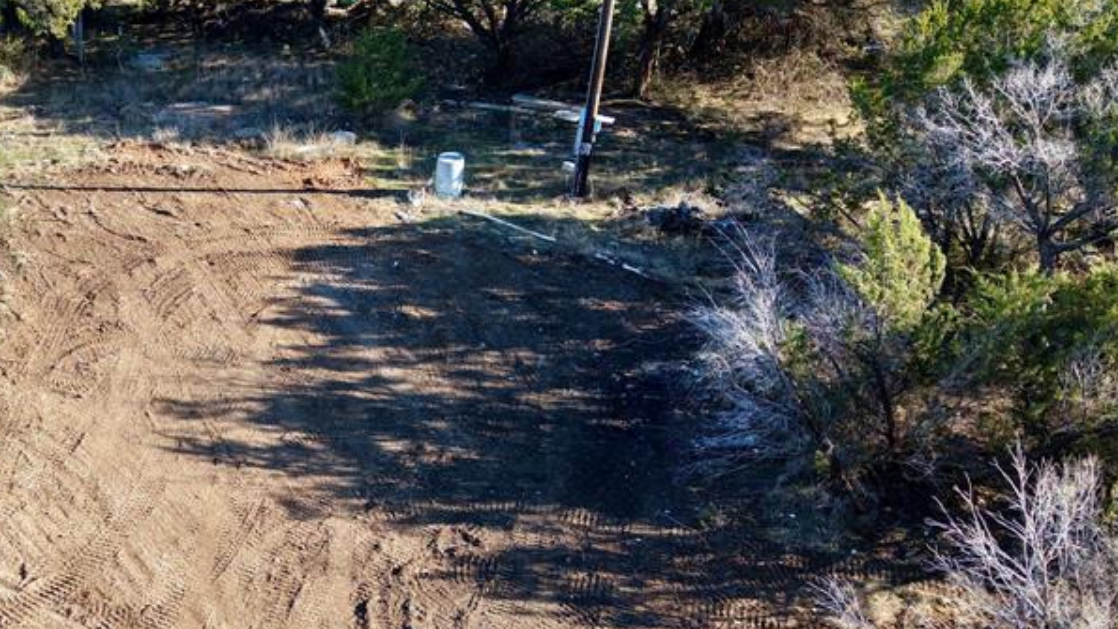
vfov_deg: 26.4
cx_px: 274
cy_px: 400
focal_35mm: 45
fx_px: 1334
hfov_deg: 43.9
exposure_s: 1/25
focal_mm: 8.7
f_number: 1.8
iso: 100
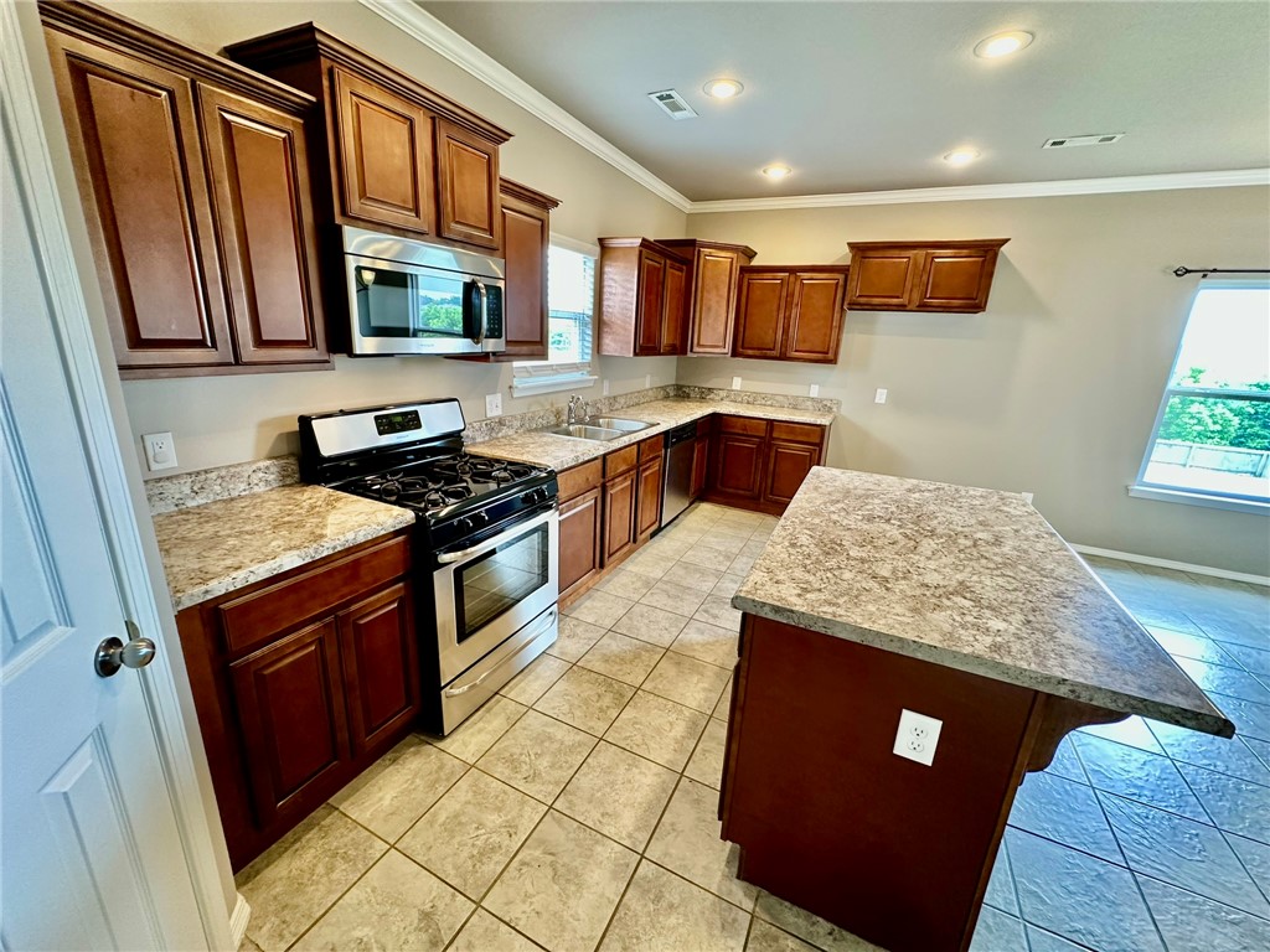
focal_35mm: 14
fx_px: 514
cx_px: 635
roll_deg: -3.1
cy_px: 476
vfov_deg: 85.7
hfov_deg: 102.1
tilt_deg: -14.6
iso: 250
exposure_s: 1/60
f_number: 2.2
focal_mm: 2.22
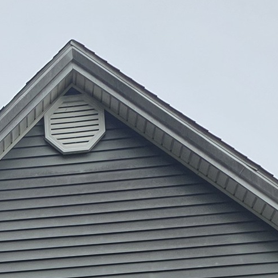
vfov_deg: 12.0
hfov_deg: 12.9
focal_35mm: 128
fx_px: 1163
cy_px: 574
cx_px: -148
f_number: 1.7
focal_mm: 6.3
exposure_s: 1/2246
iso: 80
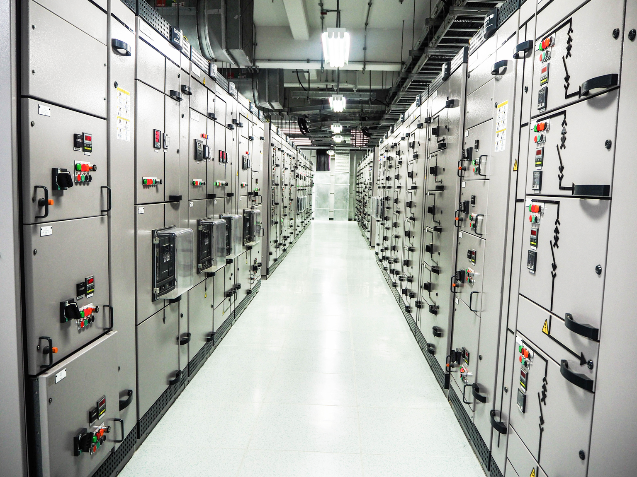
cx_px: 318
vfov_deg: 49.7
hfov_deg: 63.4
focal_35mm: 28
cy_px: 238
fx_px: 515
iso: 320
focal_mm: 14
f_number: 3.5
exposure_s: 1/60
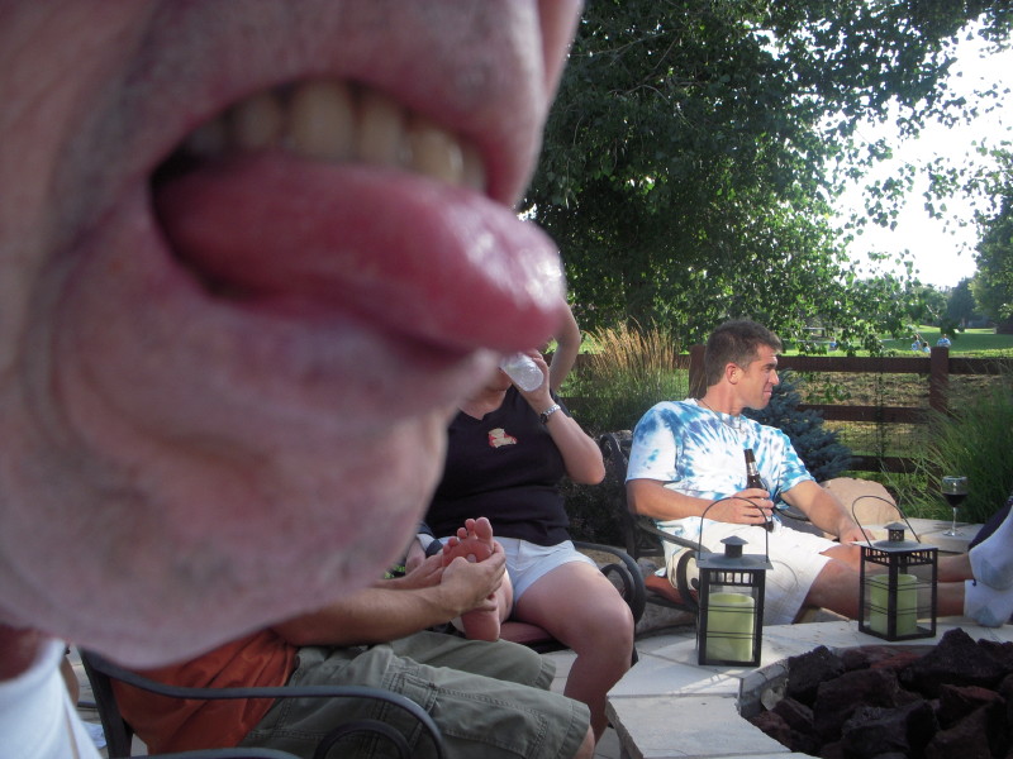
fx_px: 1112
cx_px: 506
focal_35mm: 38
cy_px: 380
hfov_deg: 49.0
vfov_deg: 37.7
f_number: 3.3
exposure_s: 1/320
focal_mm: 6.3
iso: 100
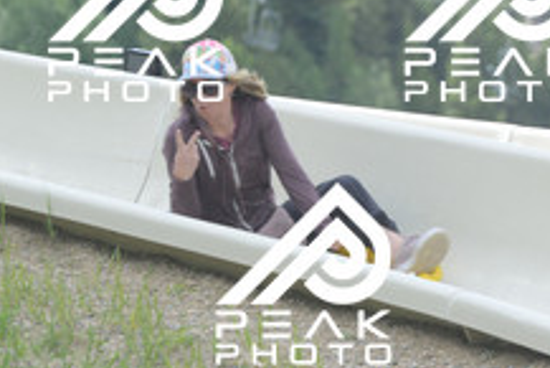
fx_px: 5503
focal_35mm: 360
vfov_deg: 3.8
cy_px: 258
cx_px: 314
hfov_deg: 5.7
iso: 560
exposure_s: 1/640
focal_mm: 195
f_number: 6.3
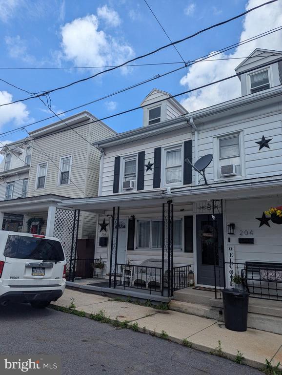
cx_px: 141
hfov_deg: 56.9
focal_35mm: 24
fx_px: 260
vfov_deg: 71.5
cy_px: 188
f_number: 1.85
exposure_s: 1/2463
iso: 46
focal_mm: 6.81
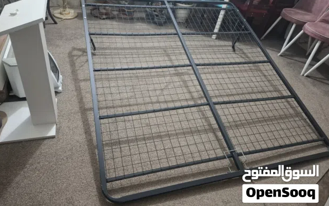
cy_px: 89
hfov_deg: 72.5
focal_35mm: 25
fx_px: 224
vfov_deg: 49.1
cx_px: 163
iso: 640
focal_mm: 5.54
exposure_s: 1/25
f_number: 1.8
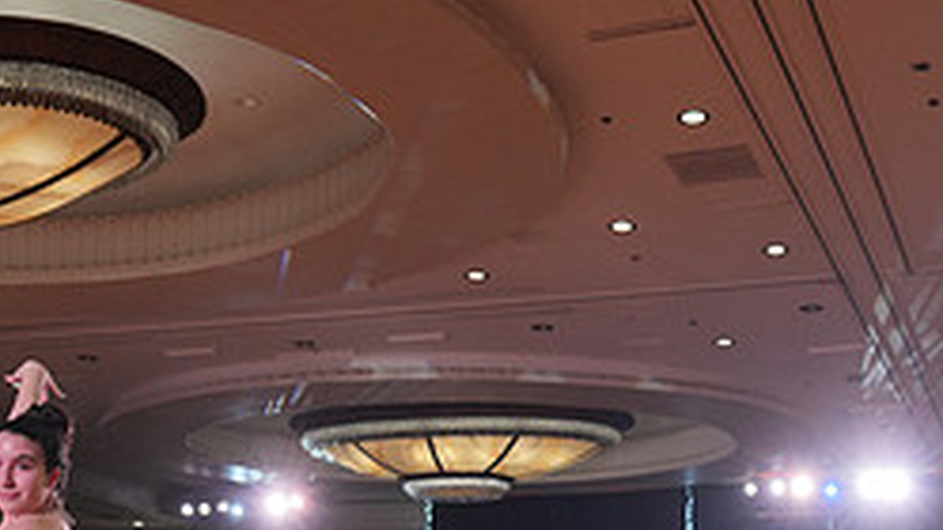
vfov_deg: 18.5
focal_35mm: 61
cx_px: 583
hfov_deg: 34.2
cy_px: 664
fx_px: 1525
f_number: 4
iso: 1000
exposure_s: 1/500
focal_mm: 25
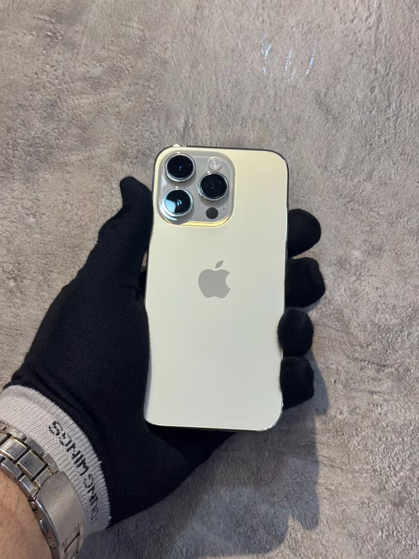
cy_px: 280
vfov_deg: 39.7
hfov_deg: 30.3
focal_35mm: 48
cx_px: 210
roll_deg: -16.0
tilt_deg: +7.1
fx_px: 775
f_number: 1.78
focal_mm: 6.76
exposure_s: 1/100
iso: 80
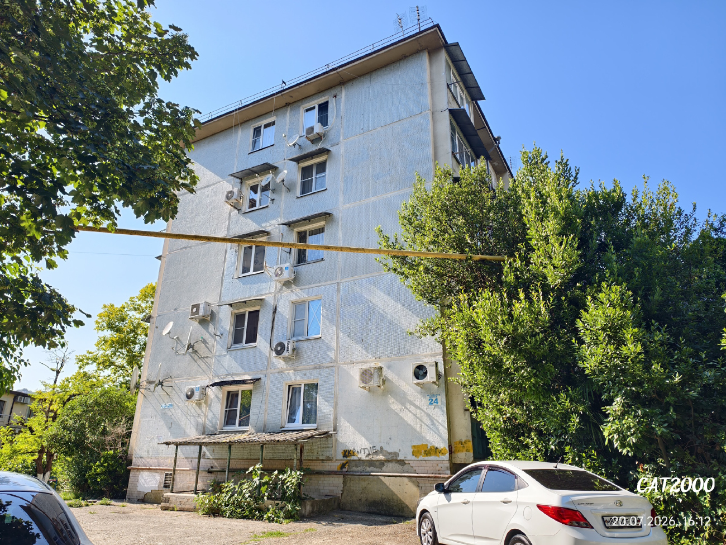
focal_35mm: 23
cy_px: 272
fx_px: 482
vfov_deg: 58.9
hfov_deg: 73.9
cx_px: 363
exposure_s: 1/618
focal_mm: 6.54
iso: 71
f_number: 1.57
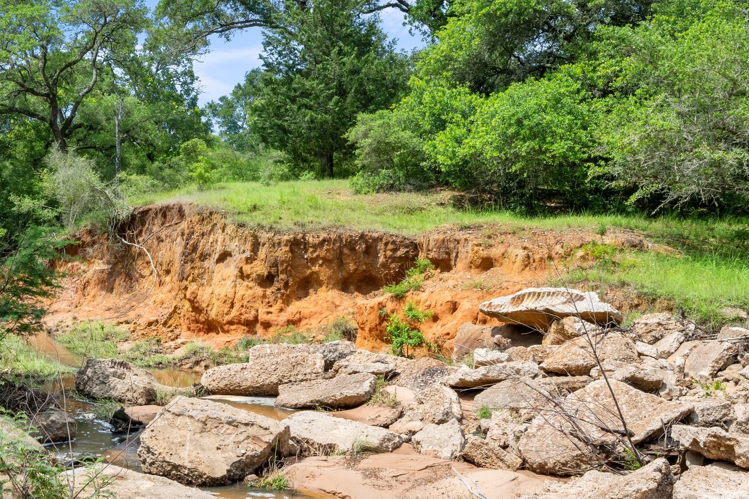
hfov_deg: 42.7
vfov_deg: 29.8
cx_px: 220
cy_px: 232
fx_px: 936
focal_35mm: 45
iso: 800
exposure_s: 1/640
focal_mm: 30
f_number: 14
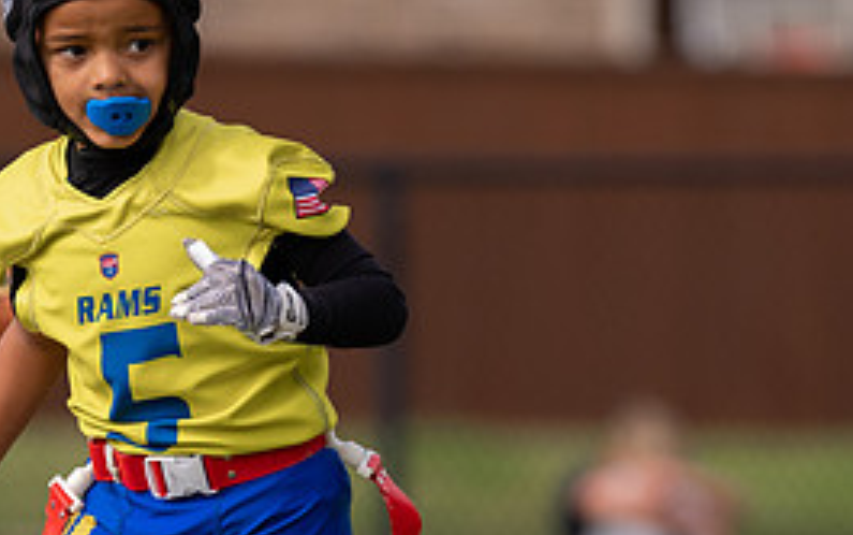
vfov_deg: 1.8
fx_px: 16795
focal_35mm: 722
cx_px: 390
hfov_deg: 2.9
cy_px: 541
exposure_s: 1/1600
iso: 100
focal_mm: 200
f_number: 2.8
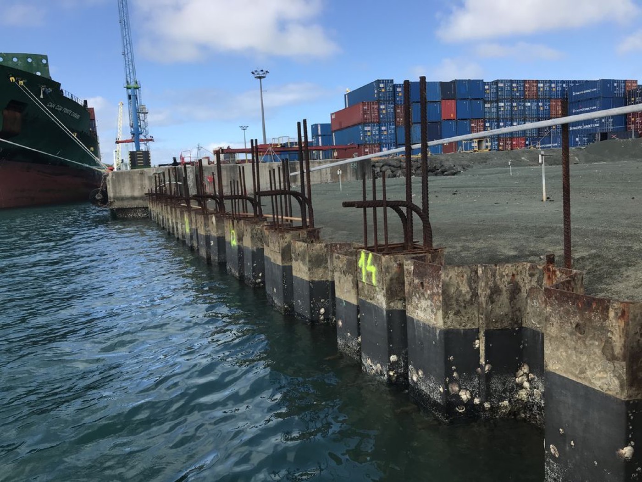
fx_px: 519
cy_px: 241
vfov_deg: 49.7
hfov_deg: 63.4
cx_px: 321
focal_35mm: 28
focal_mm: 3.99
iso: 20
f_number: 1.8
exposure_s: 1/1520
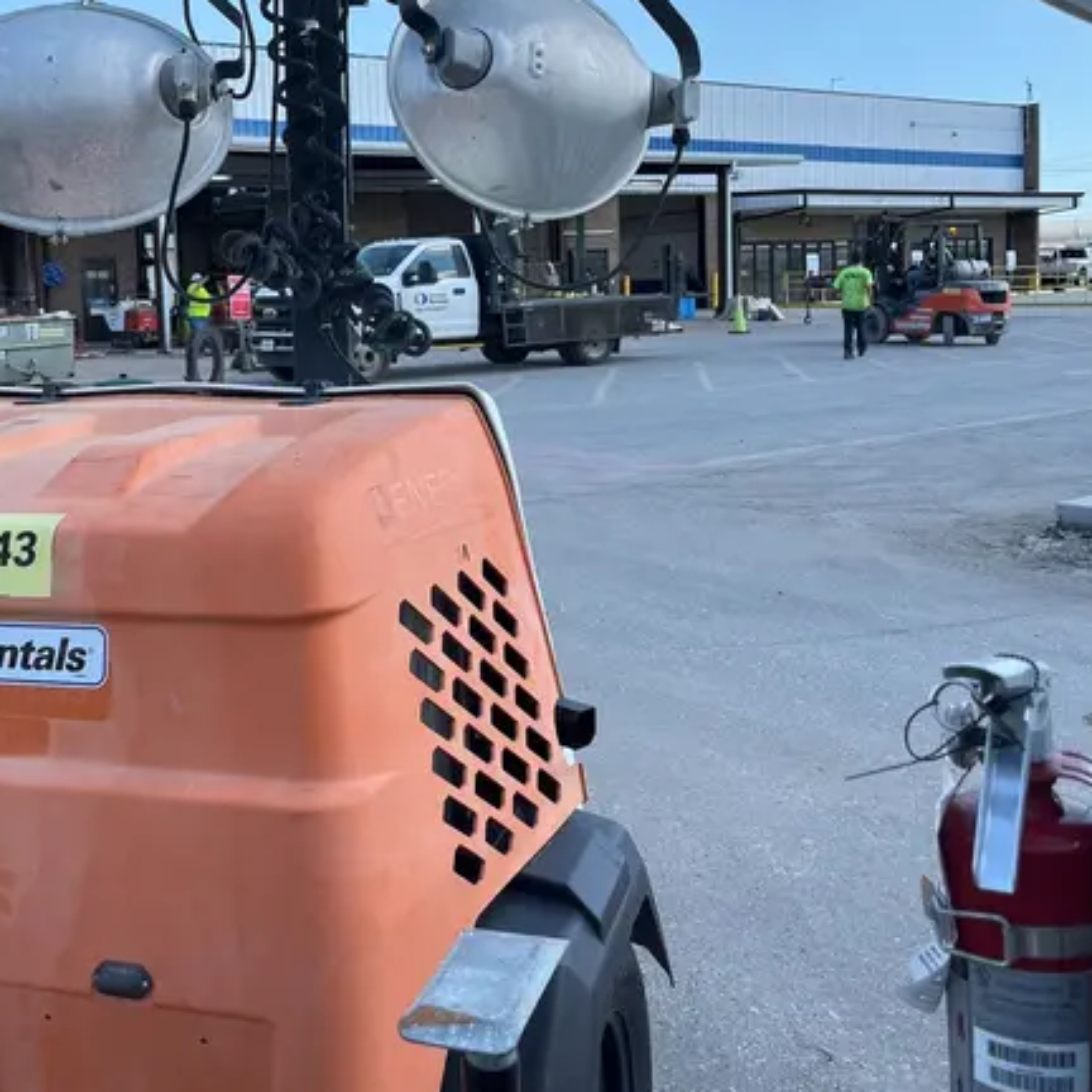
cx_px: 422
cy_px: 406
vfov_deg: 42.5
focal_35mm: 39
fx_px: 1392
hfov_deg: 42.6
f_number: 1.6
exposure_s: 1/1923
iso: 50
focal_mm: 5.1
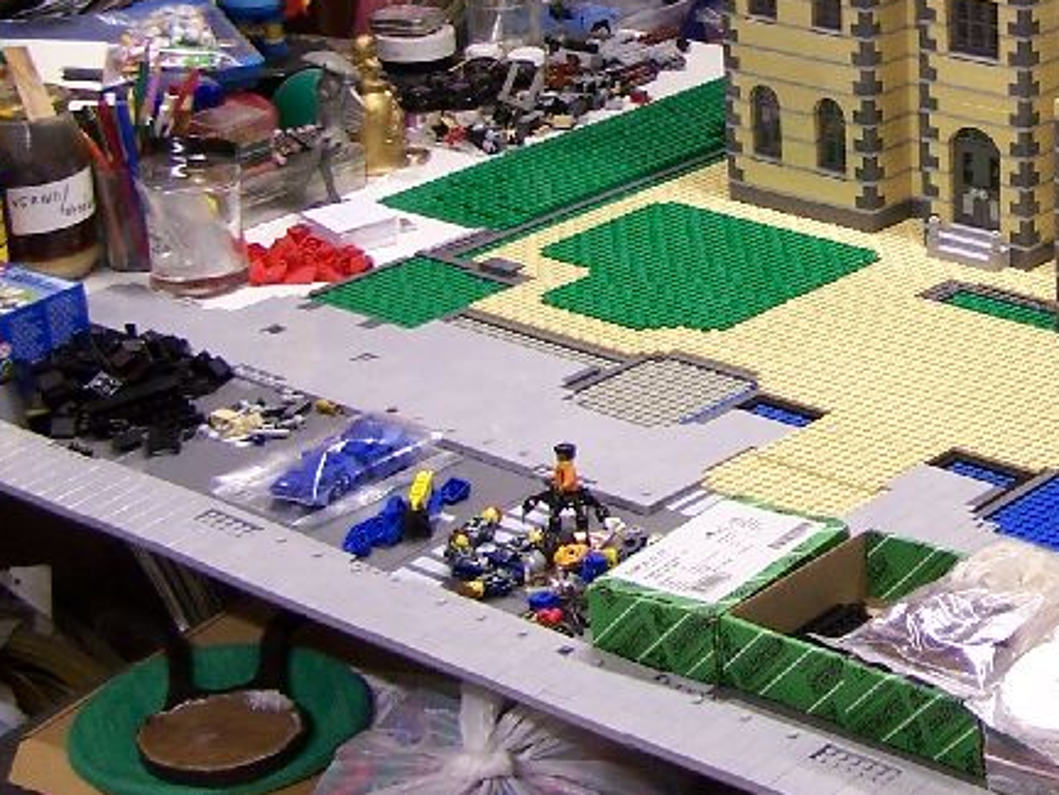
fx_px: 2753
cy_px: 125
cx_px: 1071
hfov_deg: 21.0
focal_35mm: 90
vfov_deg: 16.3
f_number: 2.8
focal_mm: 6.3
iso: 80
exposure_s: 1/8
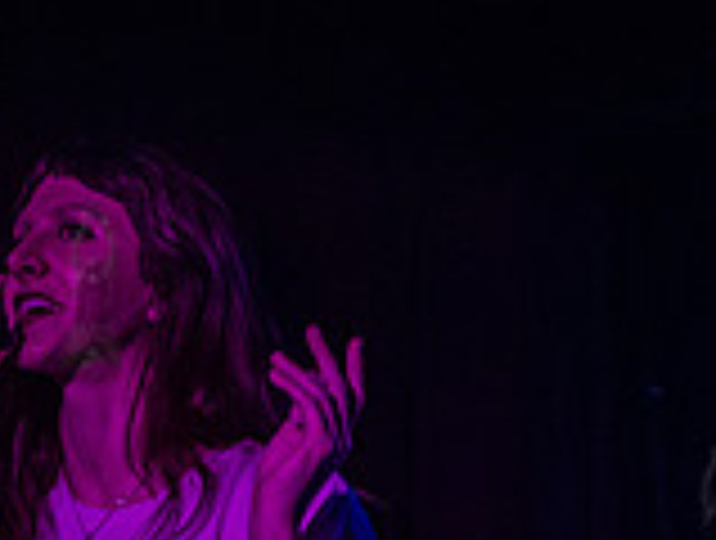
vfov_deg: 10.7
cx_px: 147
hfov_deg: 14.5
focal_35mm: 135
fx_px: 2799
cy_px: 757
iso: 16000
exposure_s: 1/320
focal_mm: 35
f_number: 3.2
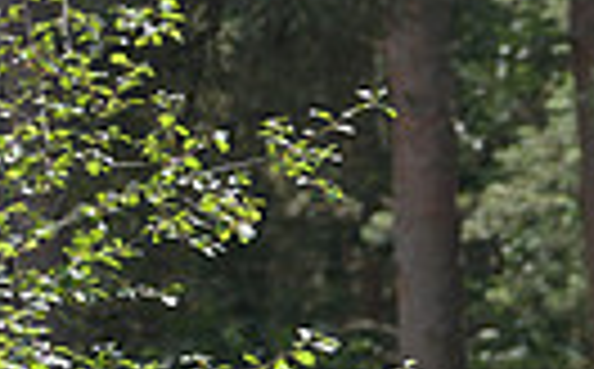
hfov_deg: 1.9
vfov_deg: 1.2
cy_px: 655
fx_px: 18149
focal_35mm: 1123
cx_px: 1251
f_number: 5.6
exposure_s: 1/1250
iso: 1100
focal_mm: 250
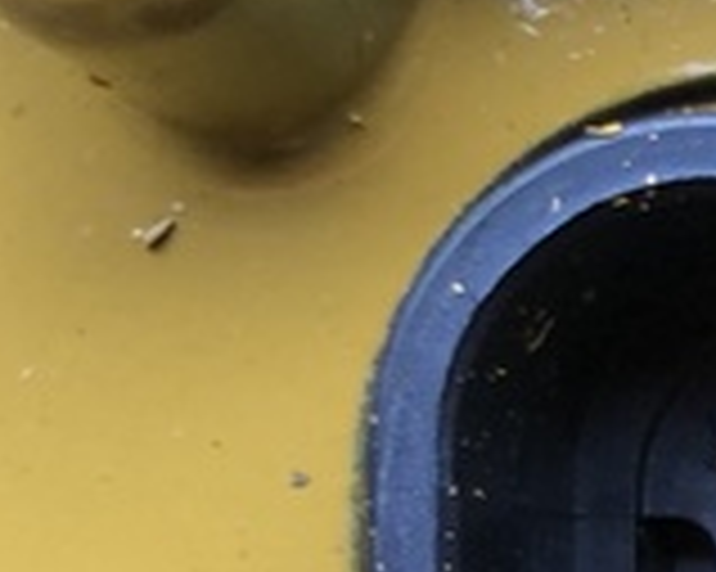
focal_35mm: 176
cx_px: 1603
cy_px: 761
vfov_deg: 8.6
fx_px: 3727
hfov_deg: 9.9
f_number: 1.8
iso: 25
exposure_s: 1/40
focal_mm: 4
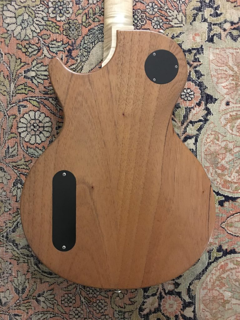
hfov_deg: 48.2
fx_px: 268
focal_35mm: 29
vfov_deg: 61.7
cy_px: 160
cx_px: 120
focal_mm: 4.15
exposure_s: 1/17
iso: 400
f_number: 2.2
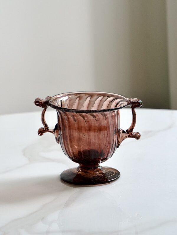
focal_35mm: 120
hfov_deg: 12.3
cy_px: 118
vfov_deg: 16.4
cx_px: 88
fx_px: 818
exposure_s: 1/125
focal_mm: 60
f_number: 4
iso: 250
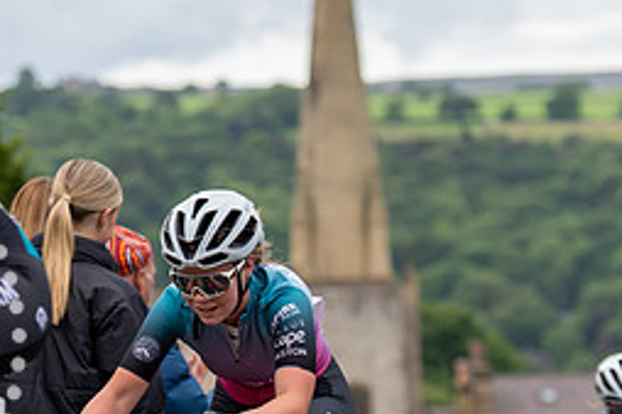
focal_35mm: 247
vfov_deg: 5.6
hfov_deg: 8.3
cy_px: 214
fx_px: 4265
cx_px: 176
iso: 500
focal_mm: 108
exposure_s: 1/500
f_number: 3.5
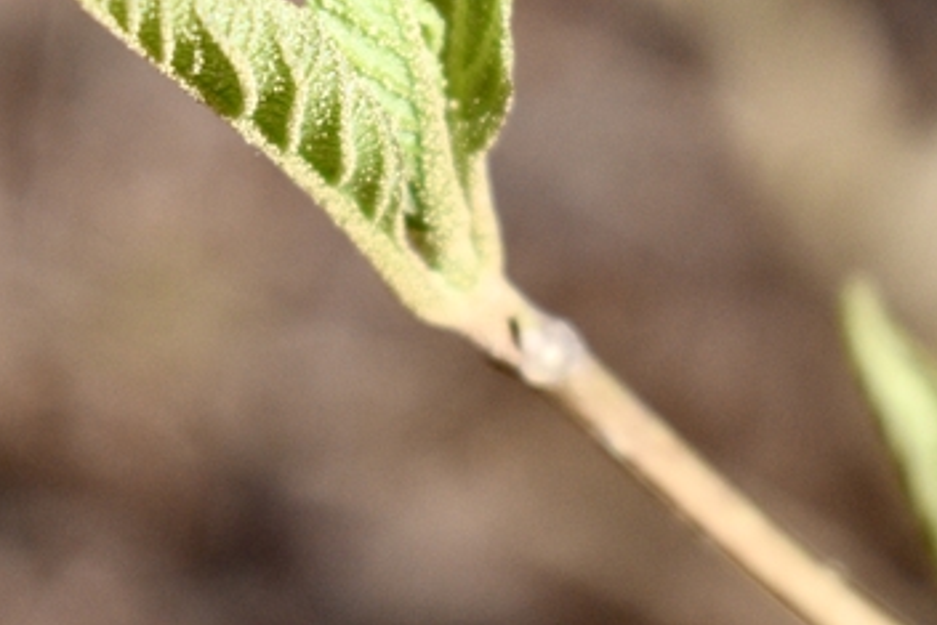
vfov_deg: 6.1
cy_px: 305
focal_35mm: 227
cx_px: 559
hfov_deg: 9.1
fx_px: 5910
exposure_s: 1/1600
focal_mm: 52
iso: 640
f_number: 6.3
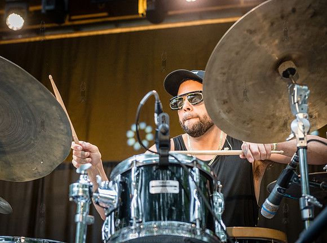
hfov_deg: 27.6
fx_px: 662
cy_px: 112
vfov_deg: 20.8
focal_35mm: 70
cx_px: 110
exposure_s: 1/640
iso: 2000
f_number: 3.5
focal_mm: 55
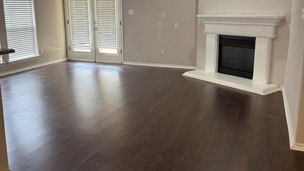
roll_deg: -0.9
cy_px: 66
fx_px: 282
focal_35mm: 35
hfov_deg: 56.6
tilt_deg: -9.9
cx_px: 152
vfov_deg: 33.6
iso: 160
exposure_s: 1/60
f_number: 1.78
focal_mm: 6.76
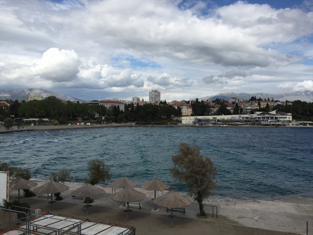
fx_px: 262
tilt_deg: +2.0
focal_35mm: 29
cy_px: 118
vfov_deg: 48.2
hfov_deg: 61.7
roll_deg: -0.5
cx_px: 156
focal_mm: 4.15
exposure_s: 1/2639
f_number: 2.2
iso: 32
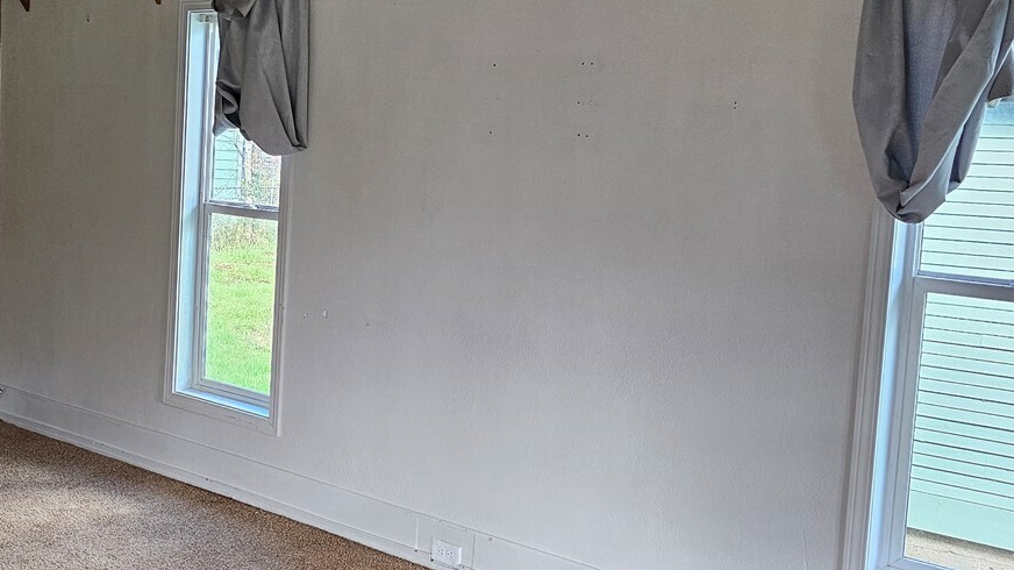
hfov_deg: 43.1
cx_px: 245
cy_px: 241
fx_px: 1237
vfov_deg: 25.9
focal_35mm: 46
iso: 250
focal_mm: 6.3
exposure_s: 1/170
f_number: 1.7
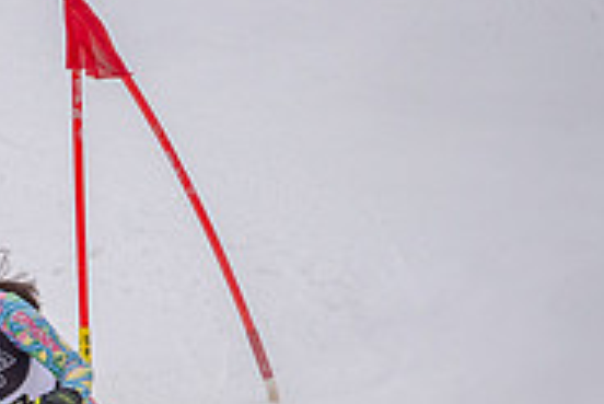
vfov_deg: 0.7
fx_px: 31700
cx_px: -138
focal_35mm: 1888
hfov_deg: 1.1
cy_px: 450
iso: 2000
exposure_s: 1/4000
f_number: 6.3
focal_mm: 600
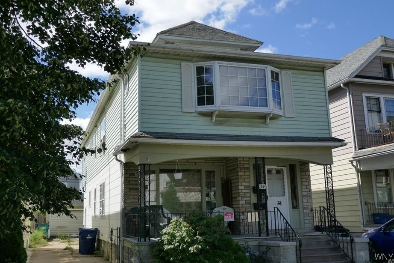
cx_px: 196
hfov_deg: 48.5
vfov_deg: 33.4
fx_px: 438
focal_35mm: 40
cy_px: 119
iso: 125
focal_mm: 12.9
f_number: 4.5
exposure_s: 1/800
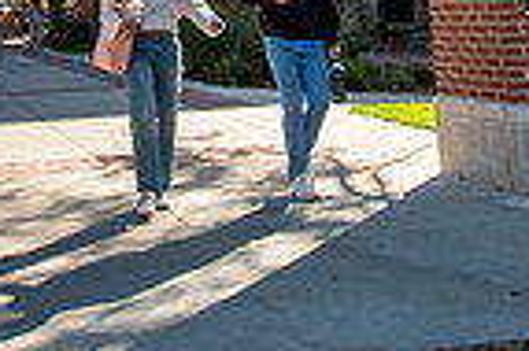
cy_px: -264
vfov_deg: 16.7
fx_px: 1013
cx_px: 48
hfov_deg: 28.1
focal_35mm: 69
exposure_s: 1/160
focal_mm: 17
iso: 1000
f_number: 22
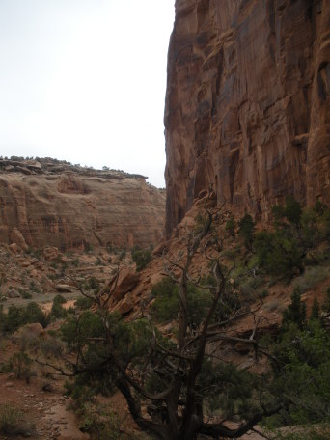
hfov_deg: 39.7
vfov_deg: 51.4
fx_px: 458
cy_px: 220
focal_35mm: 36
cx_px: 165
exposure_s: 1/470
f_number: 3.5
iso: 64
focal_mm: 6.3
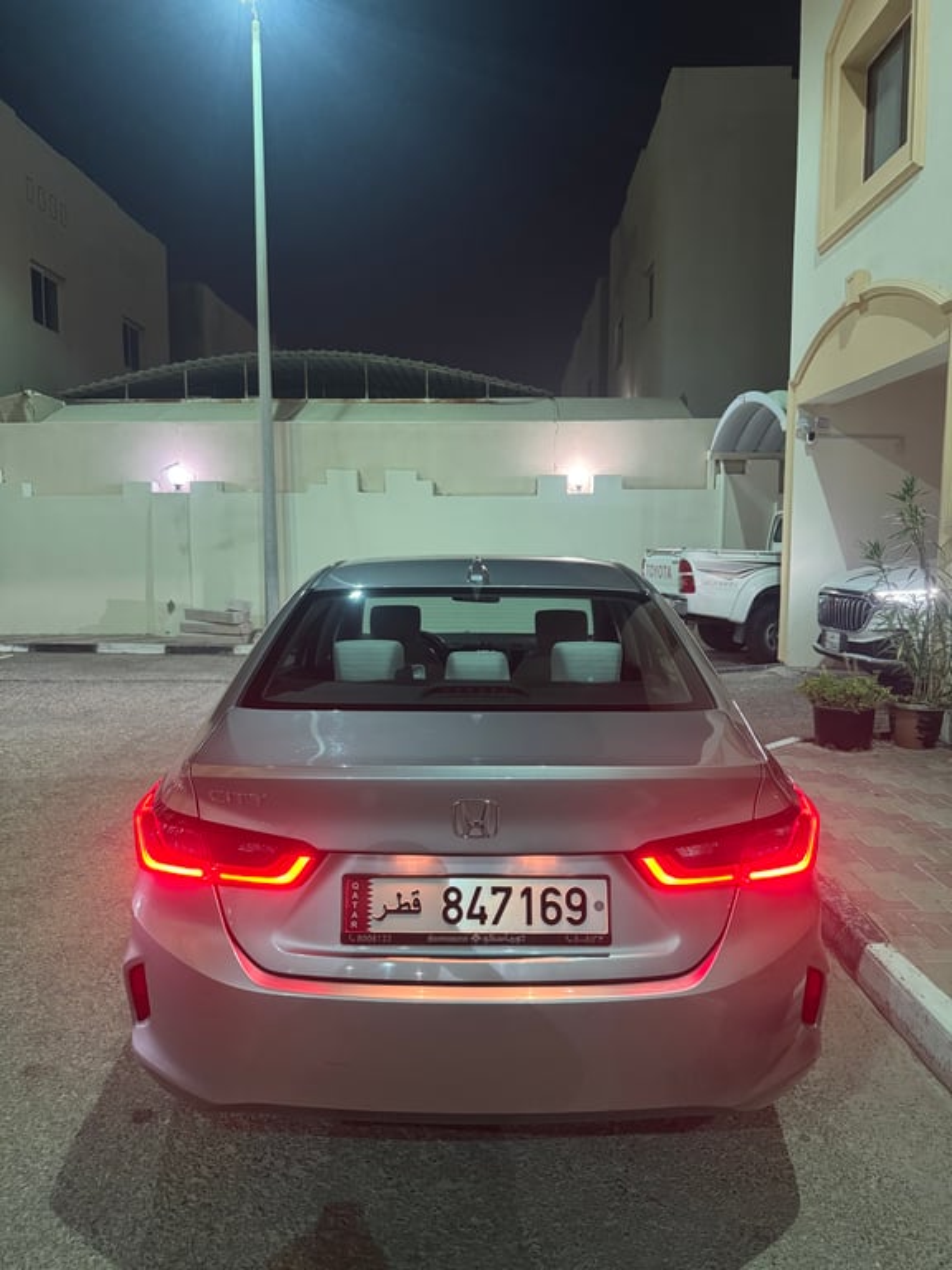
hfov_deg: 56.8
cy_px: 635
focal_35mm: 24
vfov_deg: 71.6
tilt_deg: -5.1
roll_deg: +0.0
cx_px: 476
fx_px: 880
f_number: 1.78
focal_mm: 6.76
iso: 640
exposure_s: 1/33
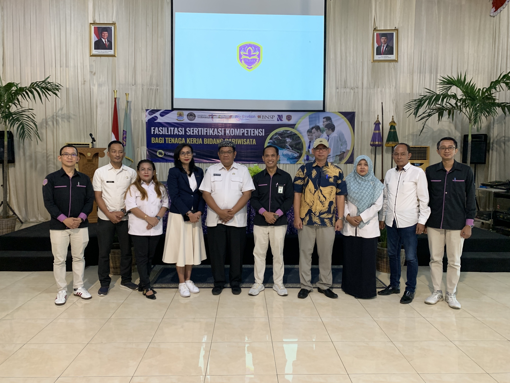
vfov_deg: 53.1
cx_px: 255
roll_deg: -1.0
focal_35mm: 26
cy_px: 192
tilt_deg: -5.9
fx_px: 383
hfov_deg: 67.3
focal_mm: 4.25
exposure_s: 1/50
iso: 250
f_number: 1.8
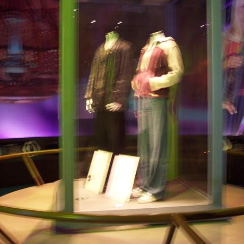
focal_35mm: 45
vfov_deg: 37.4
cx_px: 122
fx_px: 359
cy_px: 98
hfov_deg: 37.6
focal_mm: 8
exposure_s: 1/8
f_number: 2.8
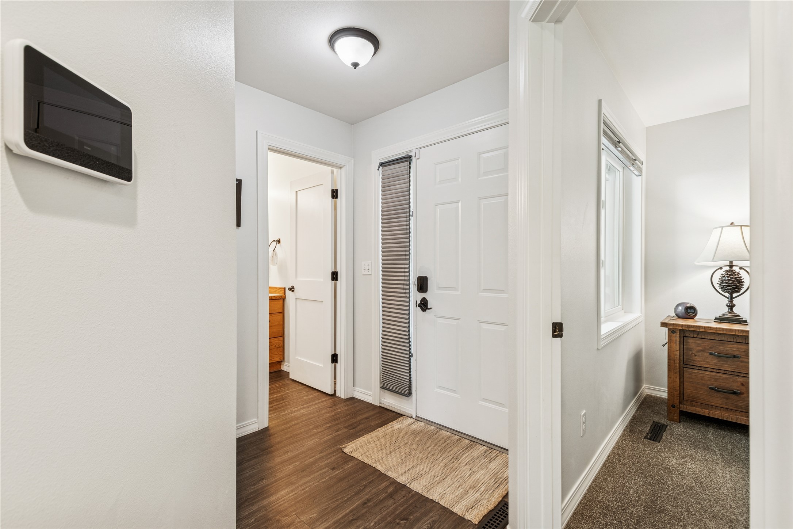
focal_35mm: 15
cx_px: 396
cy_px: 264
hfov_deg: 100.4
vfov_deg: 77.3
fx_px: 330
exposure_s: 1/5
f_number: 6.3
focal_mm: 10
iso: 100
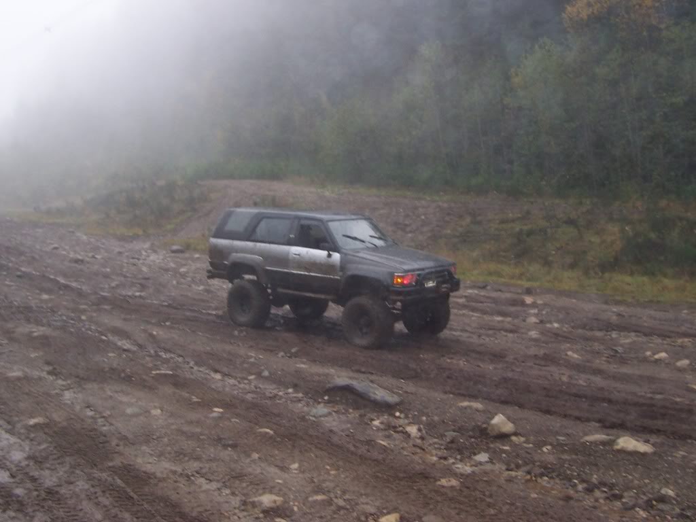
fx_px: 744
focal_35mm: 37
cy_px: 261
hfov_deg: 50.1
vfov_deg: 38.7
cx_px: 348
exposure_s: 1/60
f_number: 2.8
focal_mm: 5.6
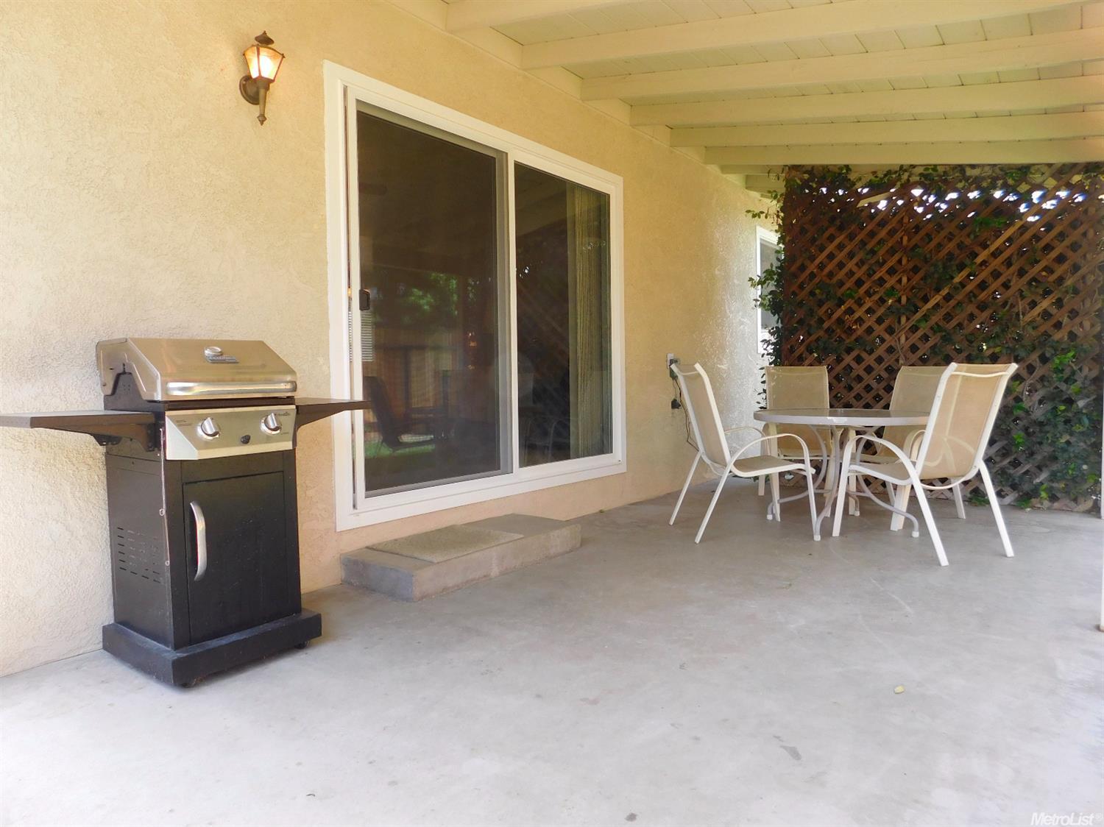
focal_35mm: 23
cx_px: 552
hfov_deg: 73.9
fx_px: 733
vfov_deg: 58.9
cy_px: 414
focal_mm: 4
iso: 125
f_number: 3
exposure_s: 1/100
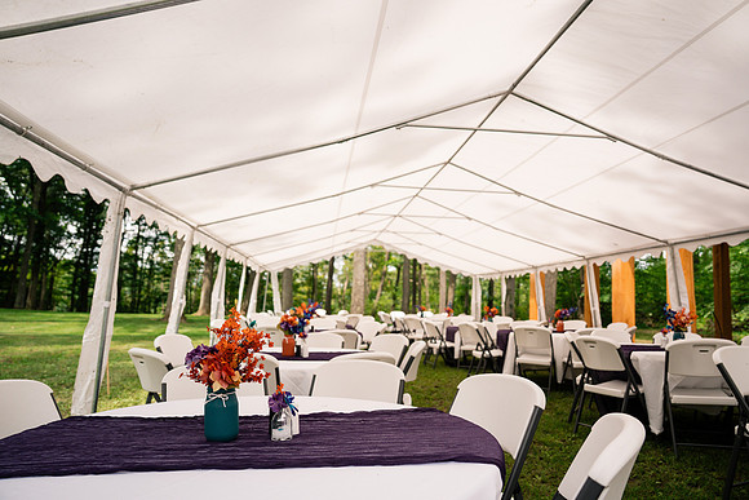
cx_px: 374
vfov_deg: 53.2
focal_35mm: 24
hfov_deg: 73.7
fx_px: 499
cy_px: 250
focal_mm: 24
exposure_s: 1/1600
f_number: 2.8
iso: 400
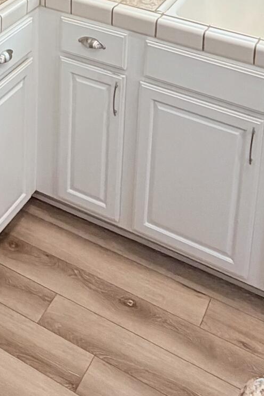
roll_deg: -1.2
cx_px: 61
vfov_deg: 27.7
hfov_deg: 22.8
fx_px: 648
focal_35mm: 59
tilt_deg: -13.8
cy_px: -130
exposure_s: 1/120
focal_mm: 2.22
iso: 80
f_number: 2.2
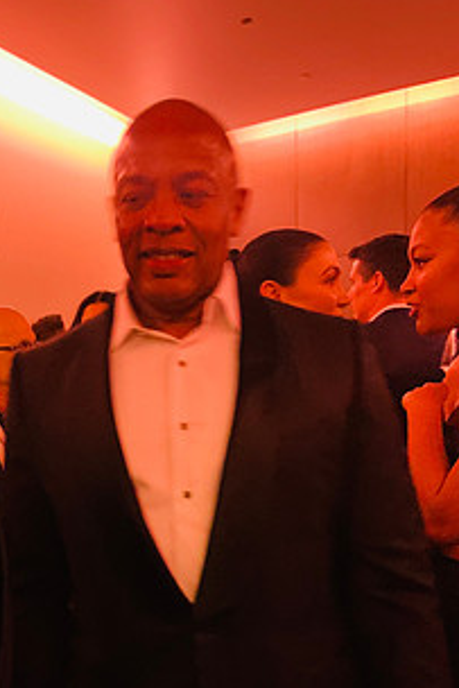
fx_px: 764
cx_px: 101
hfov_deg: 32.6
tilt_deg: -5.6
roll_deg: +1.0
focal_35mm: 40
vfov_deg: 47.6
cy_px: 464
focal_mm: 4.25
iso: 800
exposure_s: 1/30
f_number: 1.8
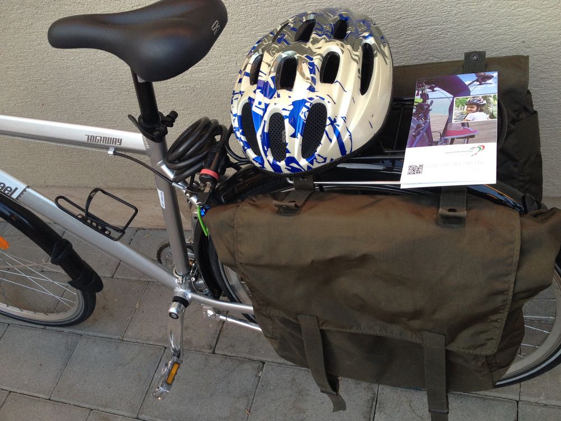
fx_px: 567
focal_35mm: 35
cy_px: 210
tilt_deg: -46.7
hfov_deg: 52.6
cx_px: 280
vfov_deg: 40.7
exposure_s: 1/120
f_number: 2.4
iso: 80
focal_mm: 4.28
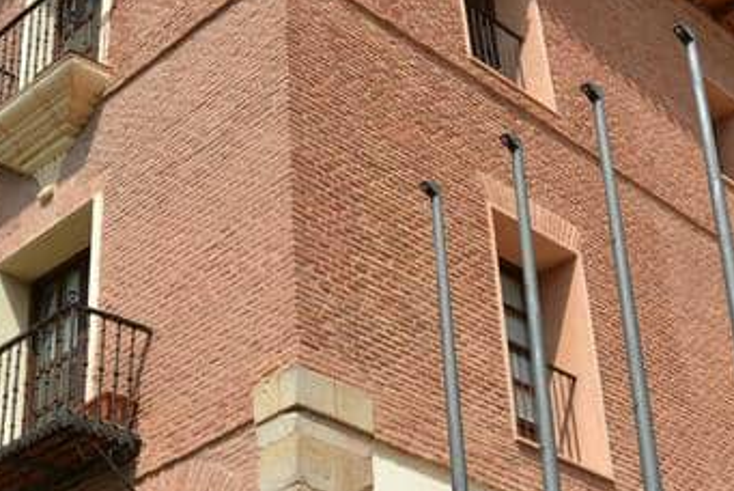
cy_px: 227
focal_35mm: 81
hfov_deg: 25.0
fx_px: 1653
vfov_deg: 16.9
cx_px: 398
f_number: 6.3
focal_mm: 18
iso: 400
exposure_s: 1/1600
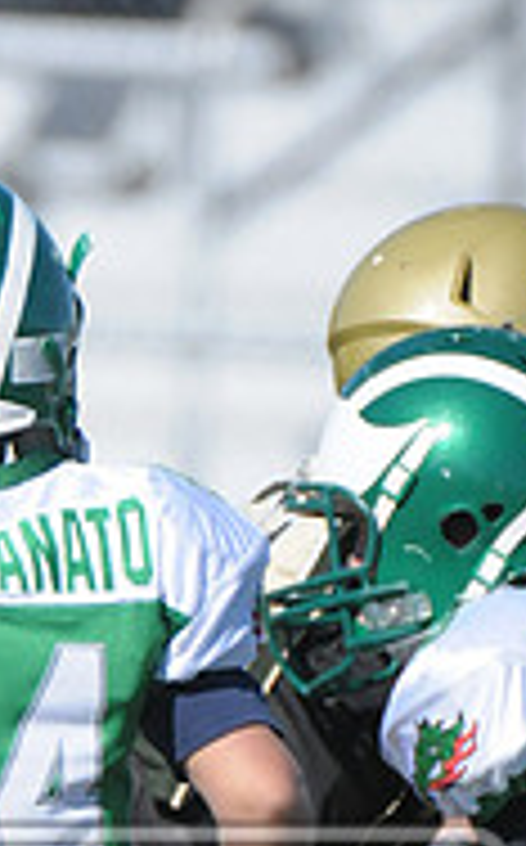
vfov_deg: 1.1
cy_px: 1035
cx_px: -124
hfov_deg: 0.7
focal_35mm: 1885
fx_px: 43368
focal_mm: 400
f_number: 4
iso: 1000
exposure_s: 1/8000
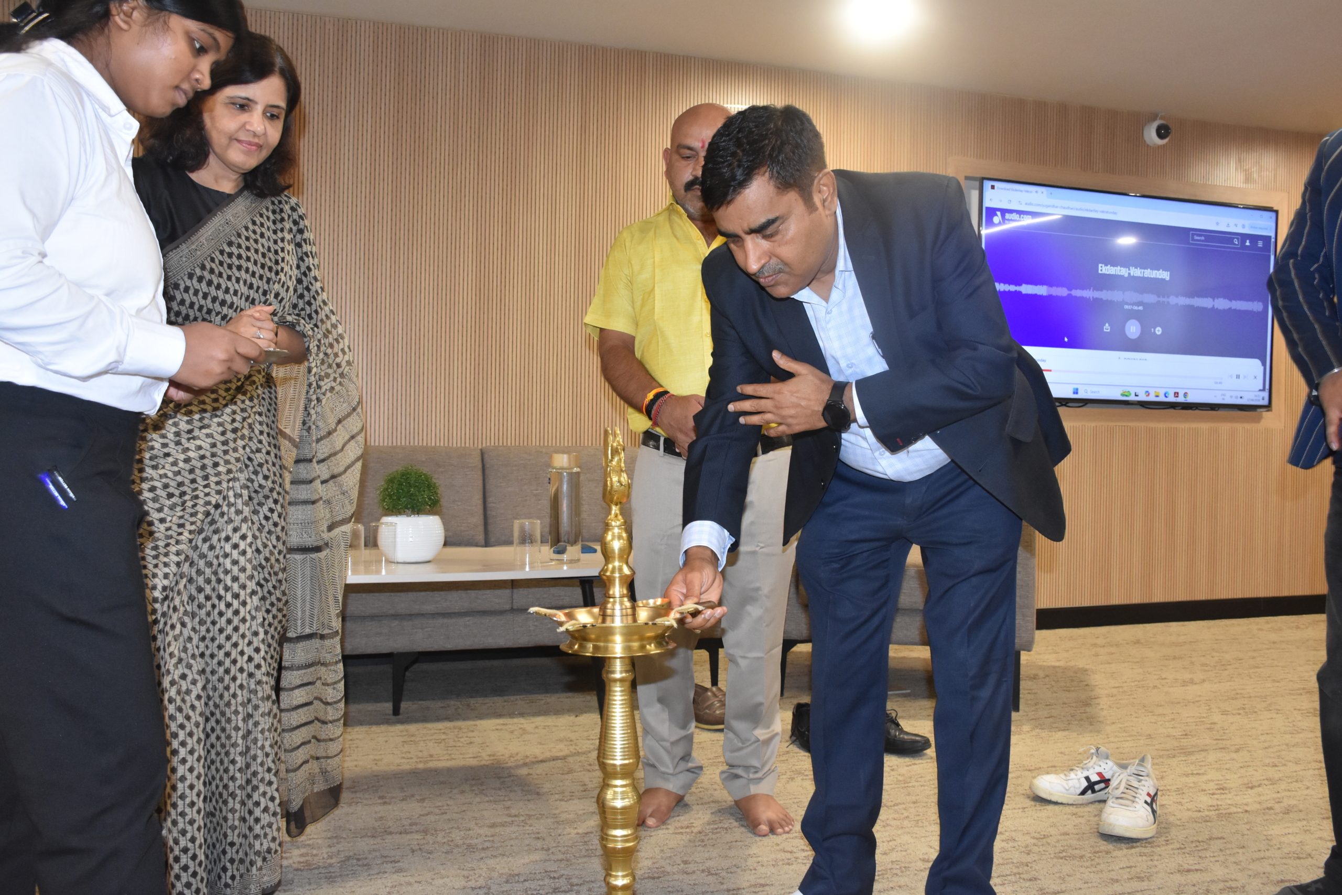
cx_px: 671
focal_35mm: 33
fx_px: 1230
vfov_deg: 40.0
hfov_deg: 57.2
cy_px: 448
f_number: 5.6
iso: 1600
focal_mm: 22
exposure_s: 1/60
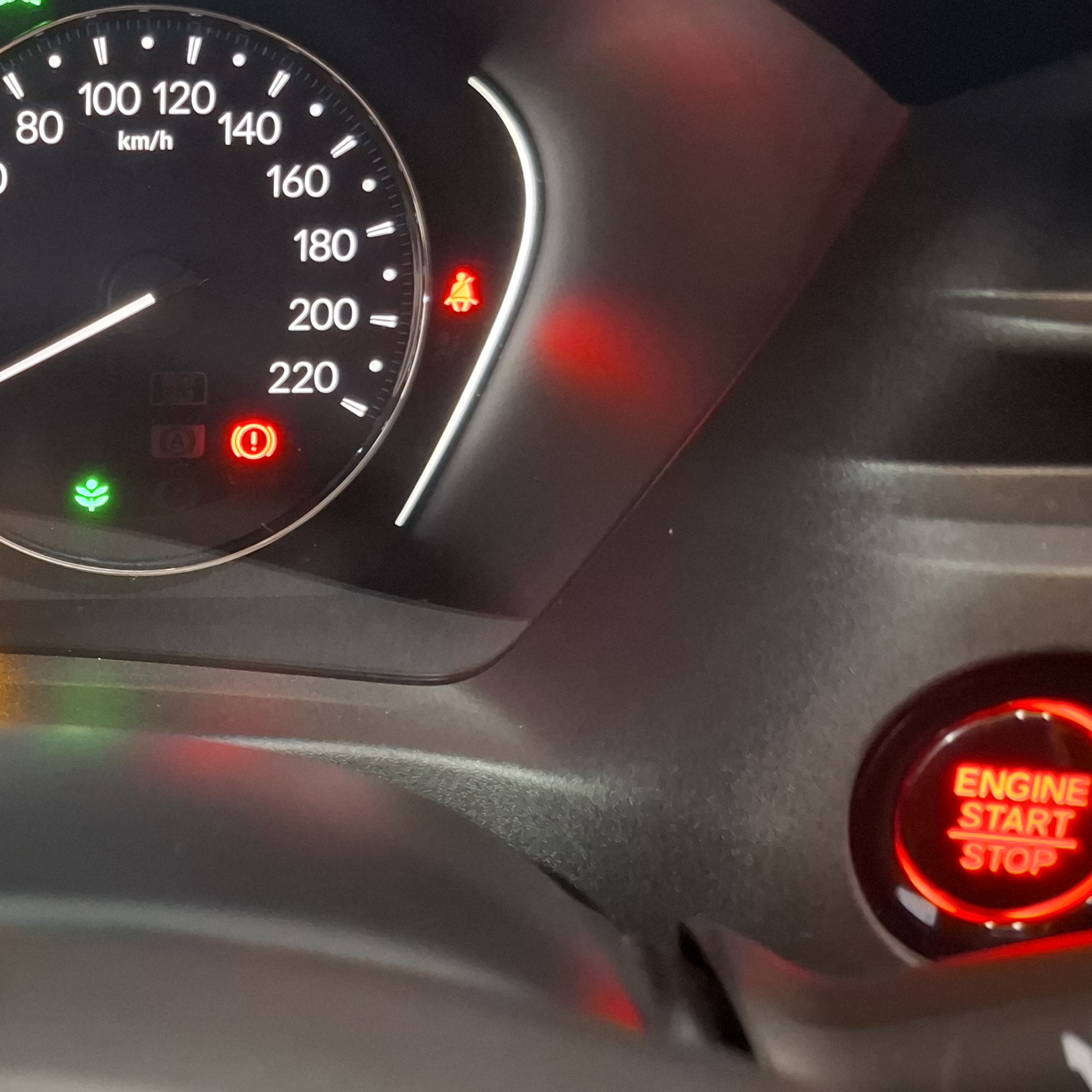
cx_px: -201
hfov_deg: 29.1
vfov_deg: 33.2
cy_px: 379
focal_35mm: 51
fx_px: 1820
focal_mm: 5.54
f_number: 1.8
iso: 1000
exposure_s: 1/20
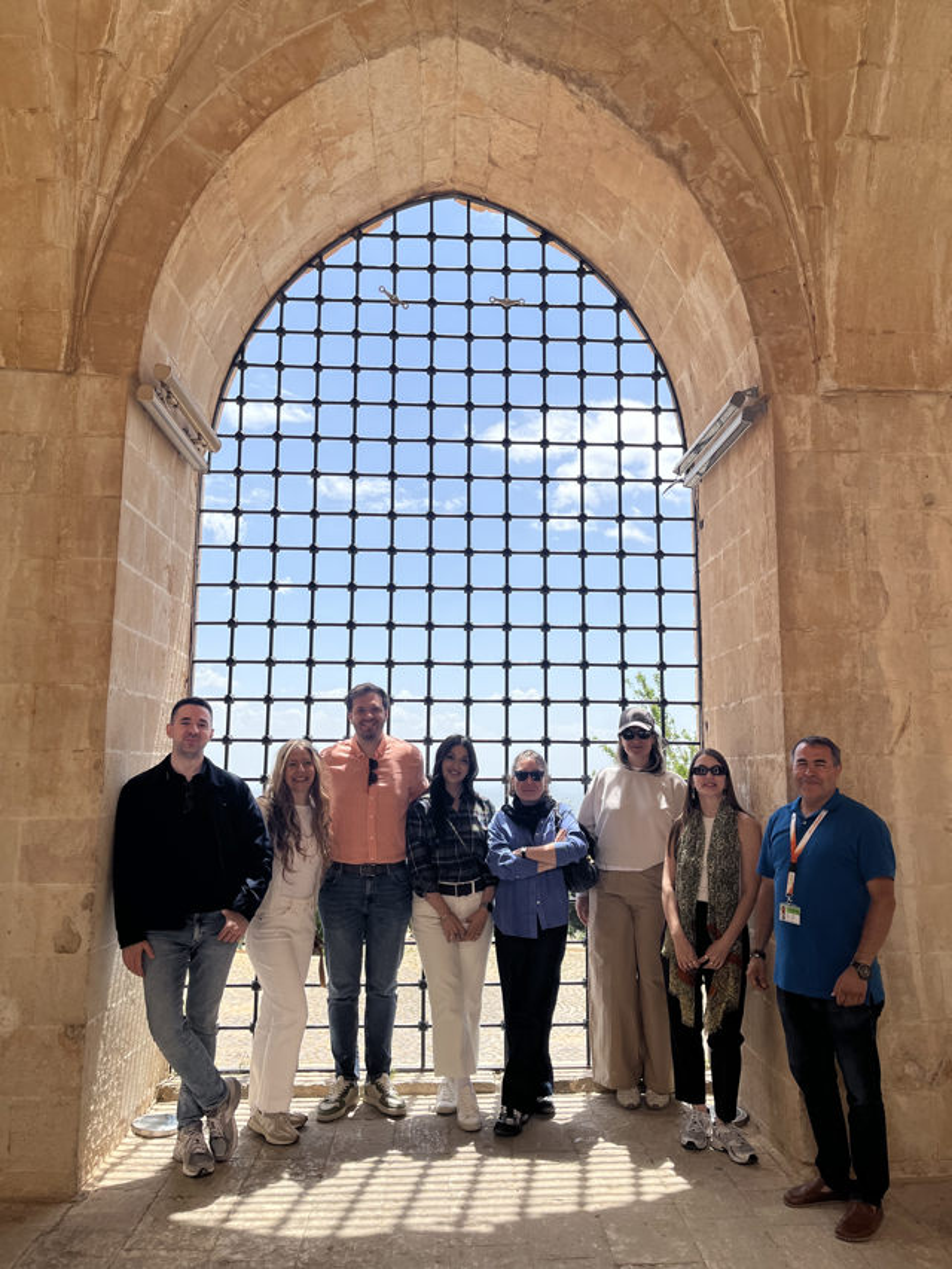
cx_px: 476
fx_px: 953
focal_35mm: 26
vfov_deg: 67.3
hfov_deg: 53.1
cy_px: 634
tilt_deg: +7.4
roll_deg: +0.1
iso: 50
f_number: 1.6
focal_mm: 5.1
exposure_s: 1/3311
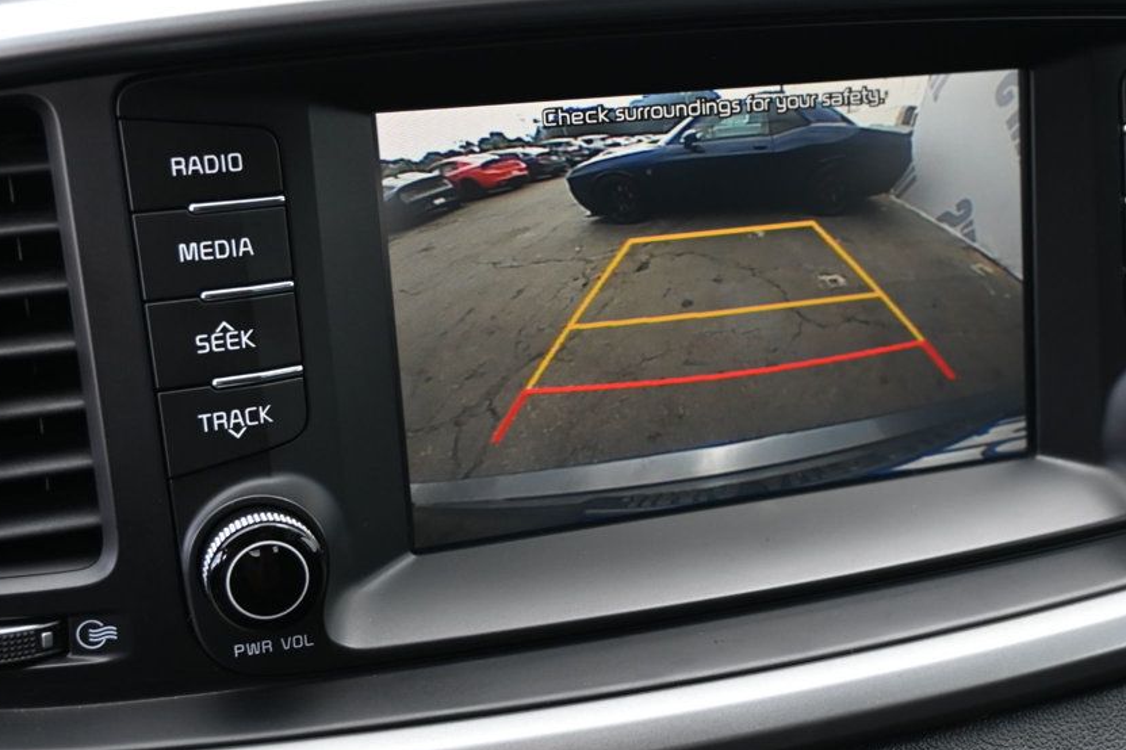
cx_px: 673
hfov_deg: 41.0
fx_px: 1501
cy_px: 338
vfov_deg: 28.0
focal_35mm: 48
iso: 400
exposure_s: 1/160
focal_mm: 26
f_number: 4.5
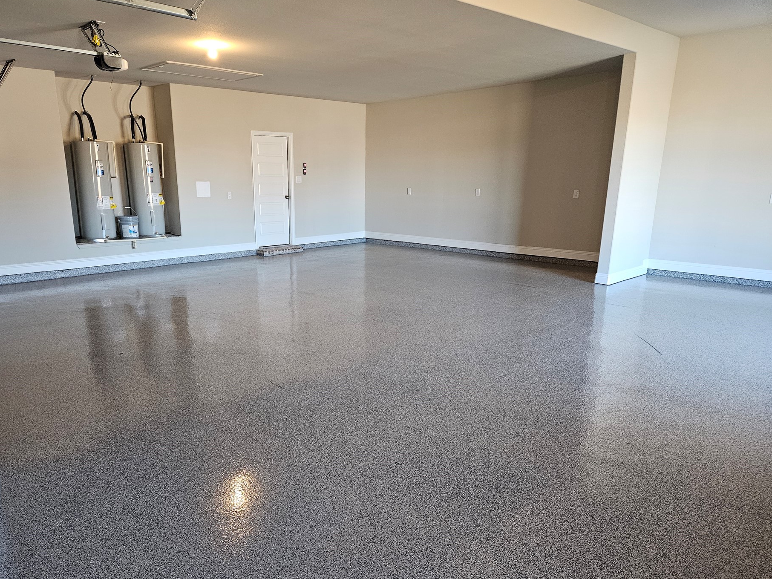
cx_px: 340
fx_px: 580
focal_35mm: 26
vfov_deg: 53.0
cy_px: 322
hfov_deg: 67.1
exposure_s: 1/120
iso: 400
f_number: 1.8
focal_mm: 5.4
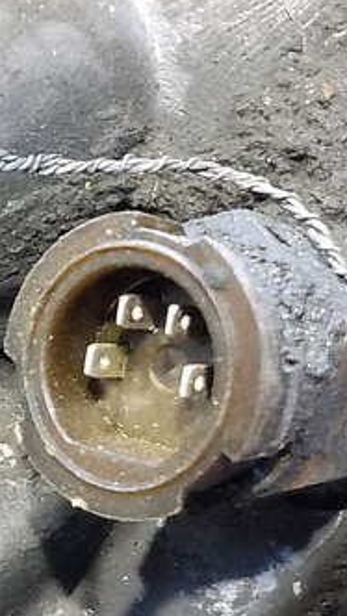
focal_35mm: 63
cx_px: 145
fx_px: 1029
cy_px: 364
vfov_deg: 33.2
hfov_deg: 19.1
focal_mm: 4.1
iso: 800
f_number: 3.3
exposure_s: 1/15
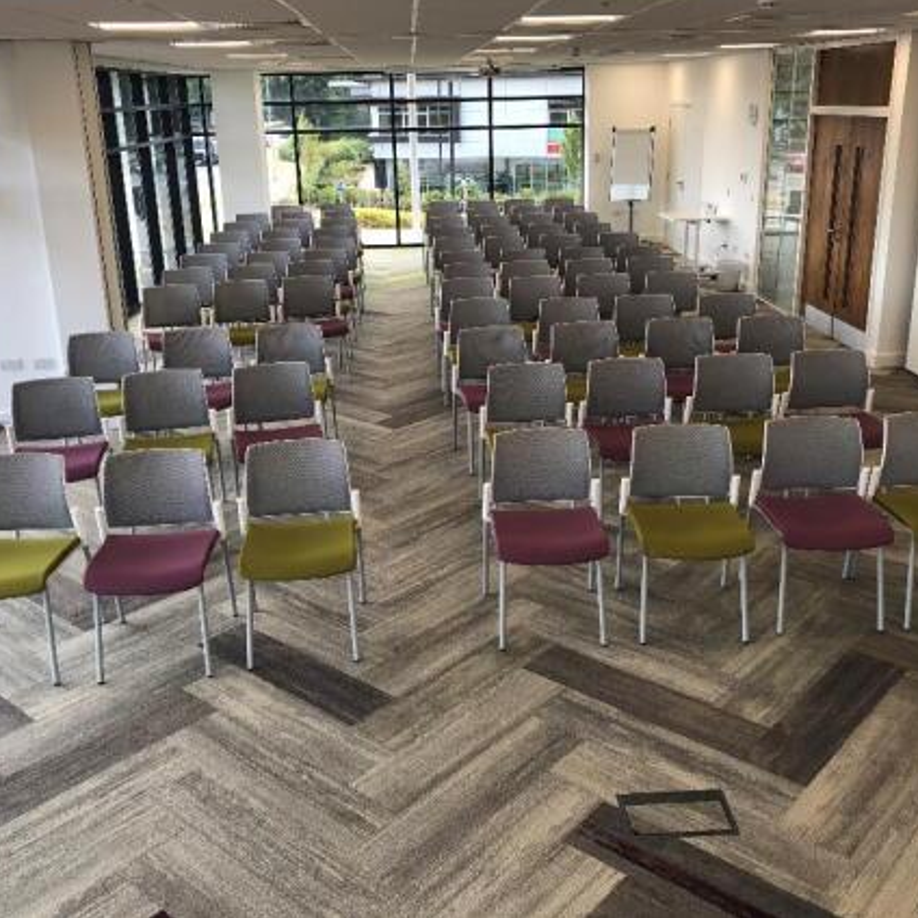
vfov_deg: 48.4
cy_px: 449
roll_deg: +0.9
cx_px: 469
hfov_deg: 48.4
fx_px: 1020
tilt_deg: -19.1
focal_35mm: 34
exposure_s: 1/100
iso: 25
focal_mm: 4
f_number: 1.8
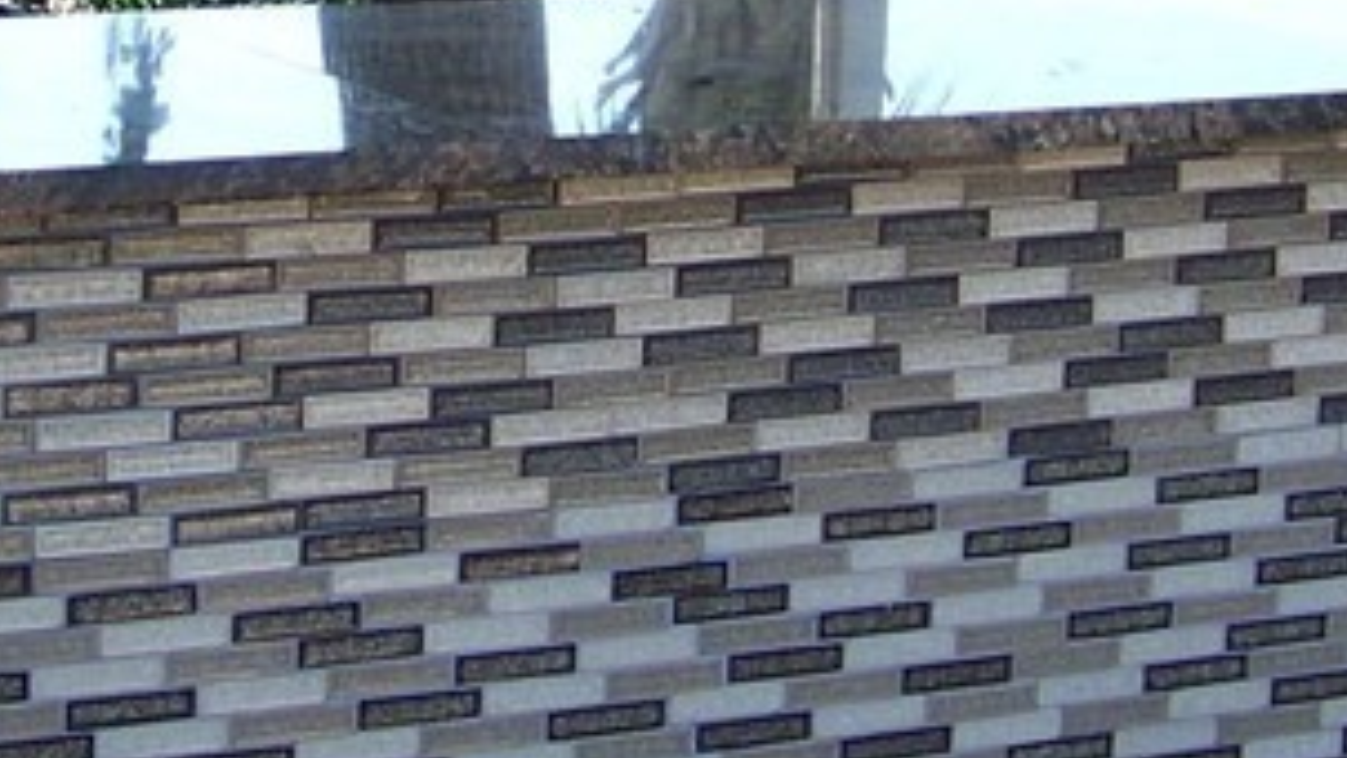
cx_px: 321
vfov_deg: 9.0
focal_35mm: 133
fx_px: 4751
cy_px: -120
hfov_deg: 16.1
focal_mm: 5.85
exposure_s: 1/160
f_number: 2.8
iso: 64
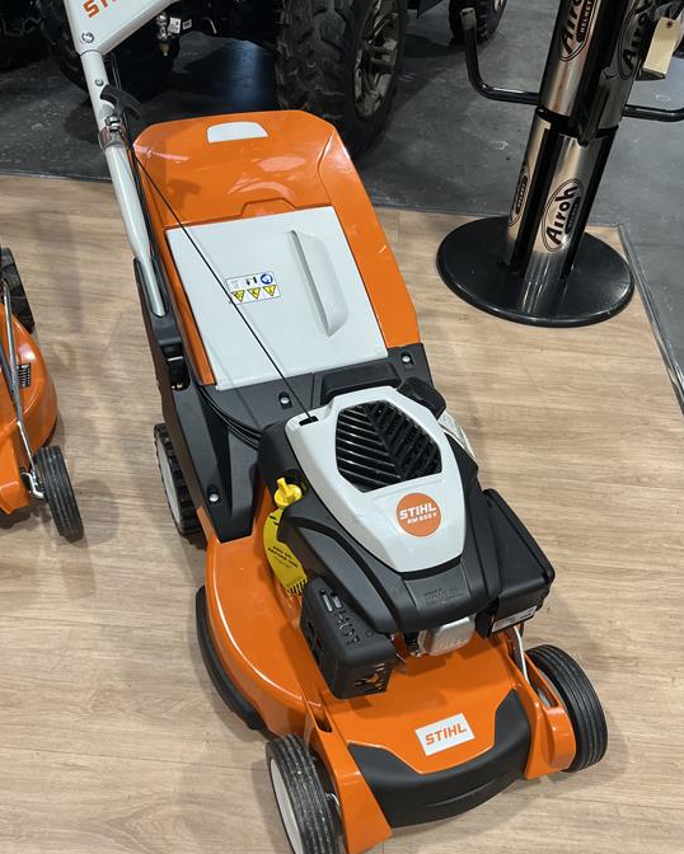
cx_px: 345
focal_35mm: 29
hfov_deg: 50.0
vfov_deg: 60.2
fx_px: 734
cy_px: 487
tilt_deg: -47.5
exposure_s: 1/100
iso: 100
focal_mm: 5.1
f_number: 1.6
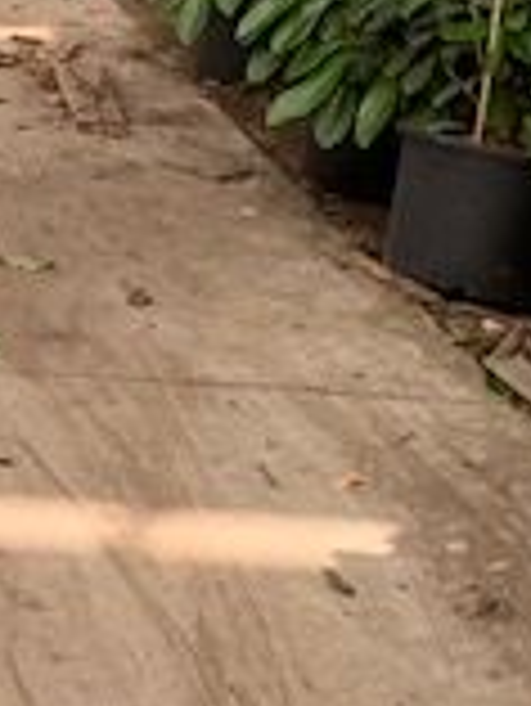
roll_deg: -2.6
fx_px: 2165
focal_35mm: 106
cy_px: 184
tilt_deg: -15.8
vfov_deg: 18.4
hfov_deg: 12.4
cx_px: -522
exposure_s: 1/287
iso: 25
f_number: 1.8
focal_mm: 4.25
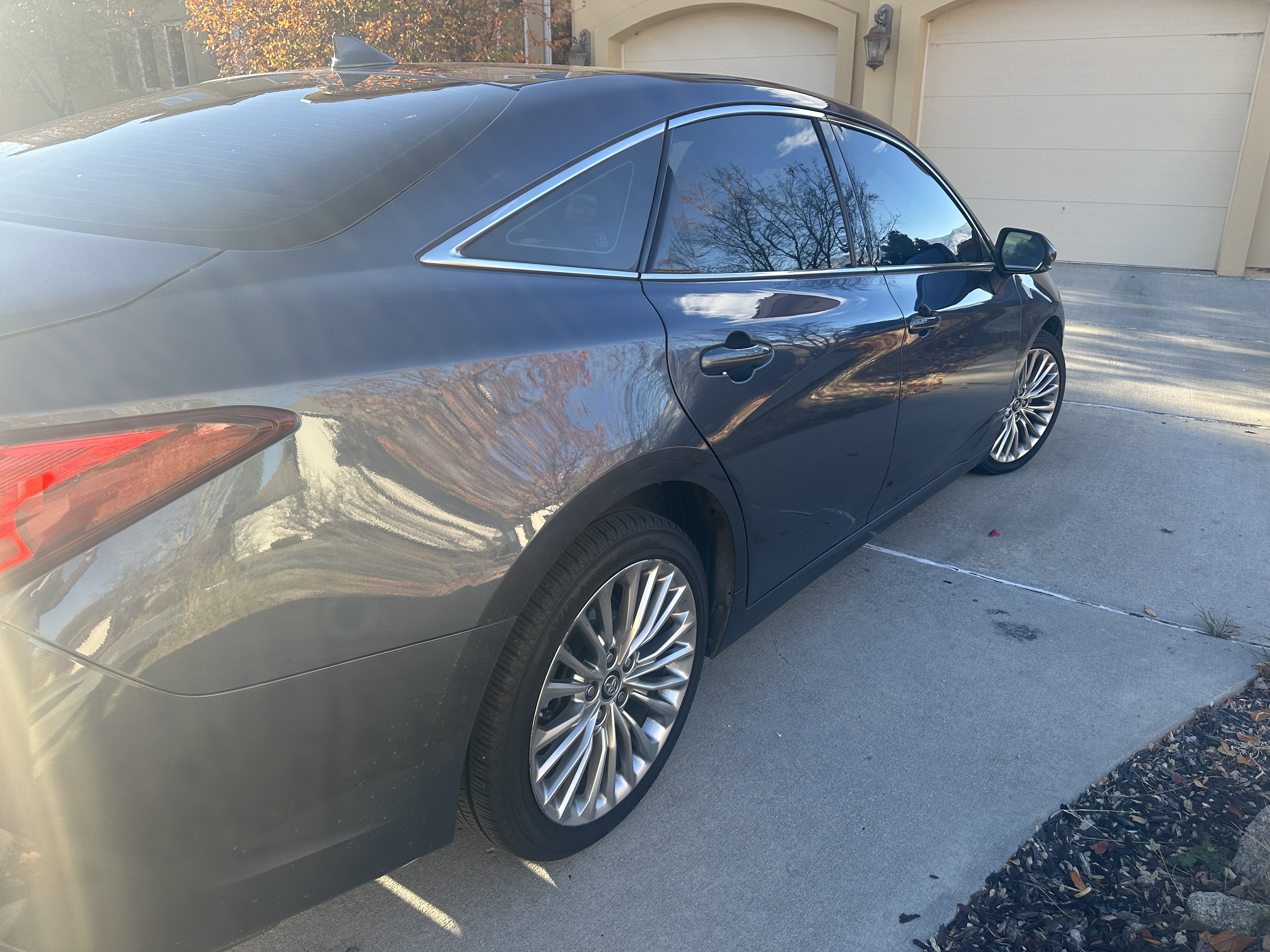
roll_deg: +0.7
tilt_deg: -20.6
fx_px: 881
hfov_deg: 71.6
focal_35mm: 24
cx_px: 635
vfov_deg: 56.8
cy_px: 476
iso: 80
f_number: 1.78
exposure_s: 1/567
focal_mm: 6.86
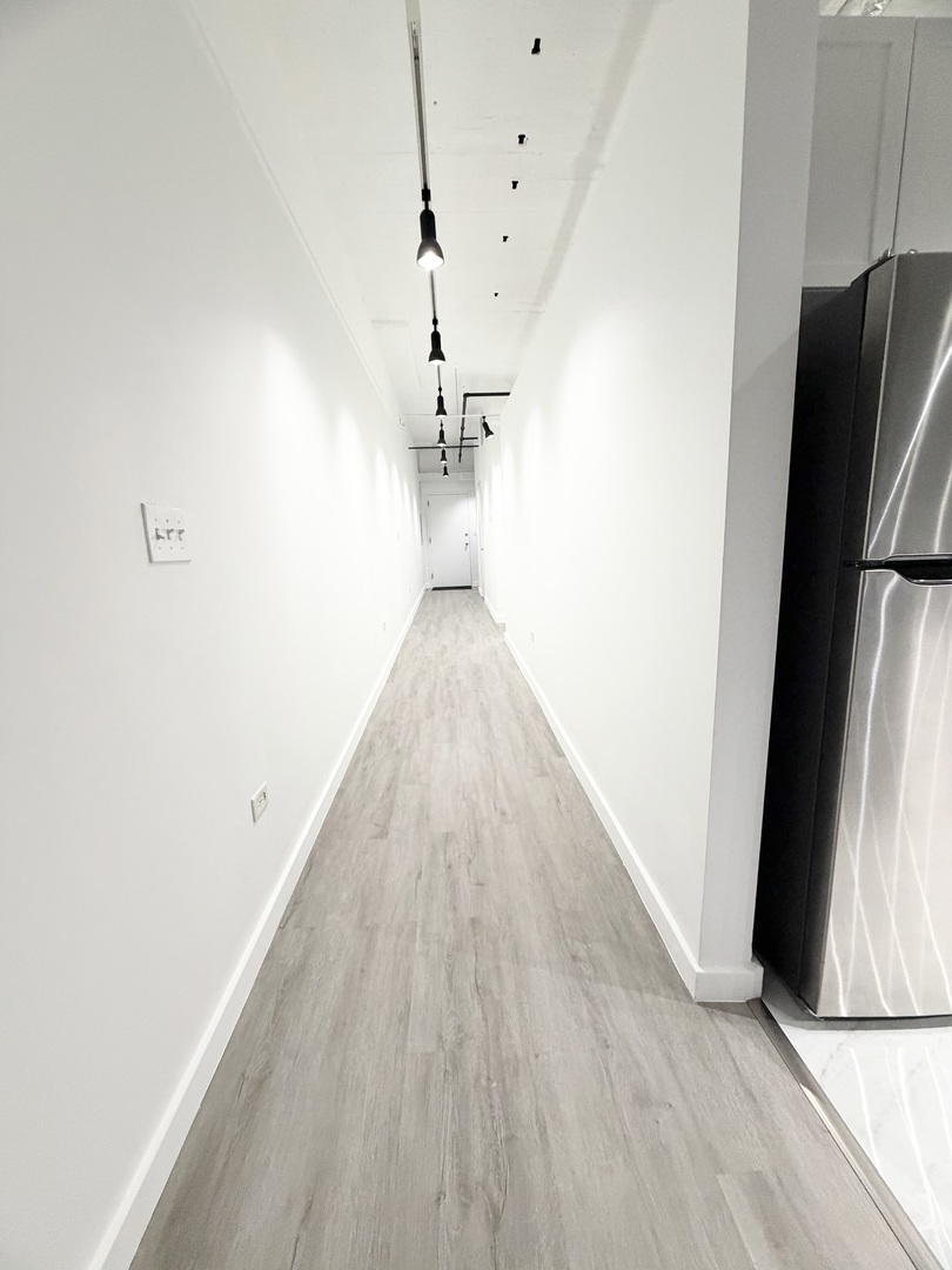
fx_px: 513
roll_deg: +2.8
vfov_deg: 102.1
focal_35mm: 14
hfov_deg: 85.7
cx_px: 476
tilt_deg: -11.0
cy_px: 635
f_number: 2.2
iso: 400
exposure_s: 1/60
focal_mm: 2.22
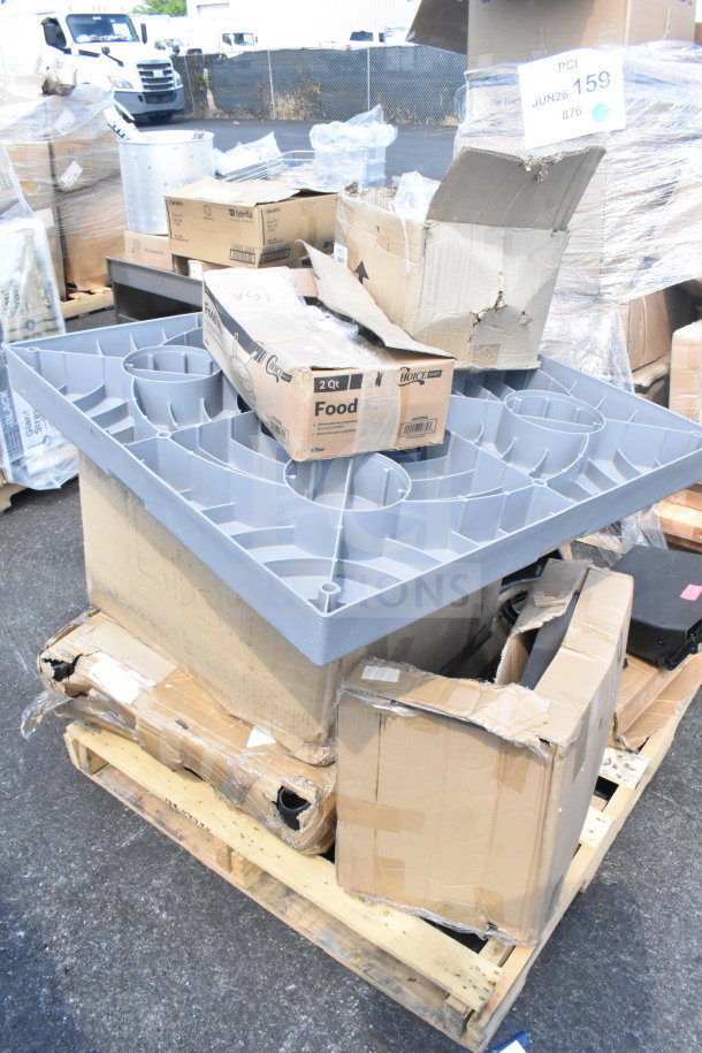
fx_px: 790
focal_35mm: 27
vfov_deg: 67.4
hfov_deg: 47.9
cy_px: 526
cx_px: 351
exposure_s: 1/1000
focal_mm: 18
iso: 6400
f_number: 16
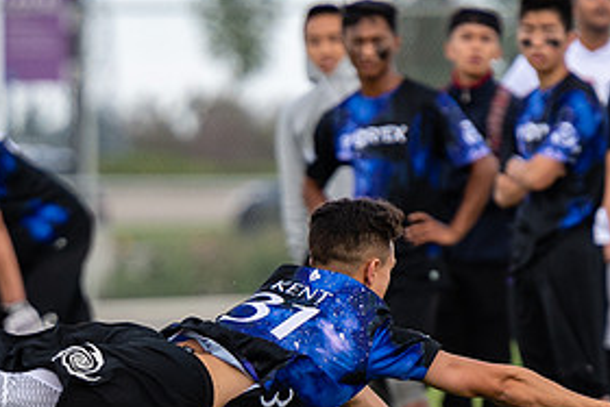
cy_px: 491
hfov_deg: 2.0
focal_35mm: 1037
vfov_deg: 1.3
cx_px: 330
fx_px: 17580
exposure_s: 1/1250
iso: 140
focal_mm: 200
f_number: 2.8
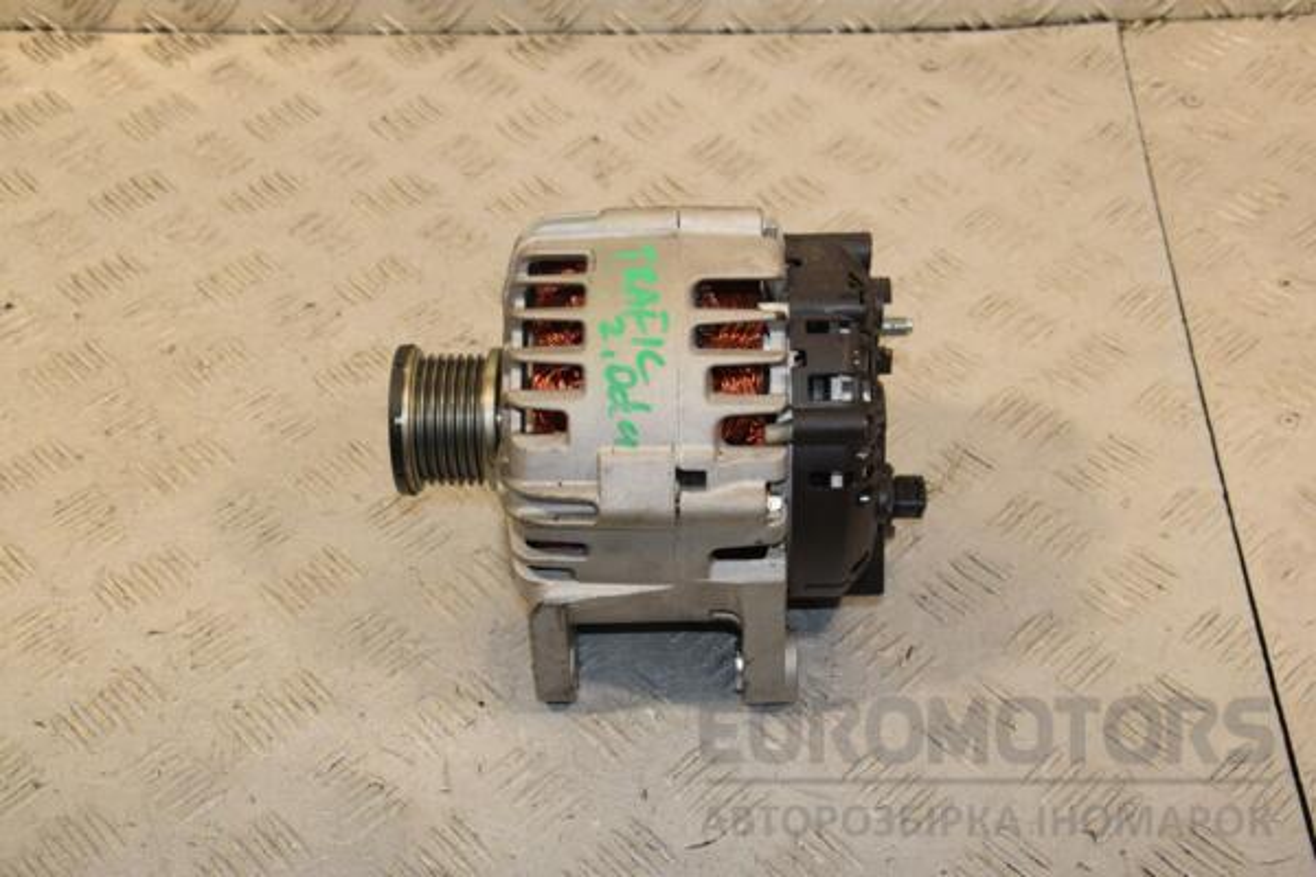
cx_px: 658
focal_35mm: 52
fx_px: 1919
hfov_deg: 37.9
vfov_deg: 25.8
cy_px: 438
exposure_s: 1/200
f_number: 8
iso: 800
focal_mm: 35
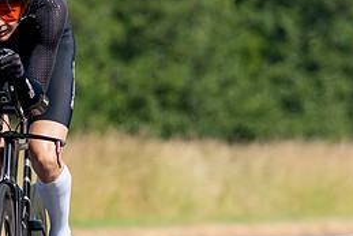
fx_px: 10203
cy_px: 167
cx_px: 7
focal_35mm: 1040
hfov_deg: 2.0
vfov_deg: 1.3
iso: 100
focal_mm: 200
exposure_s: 1/1000
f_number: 4
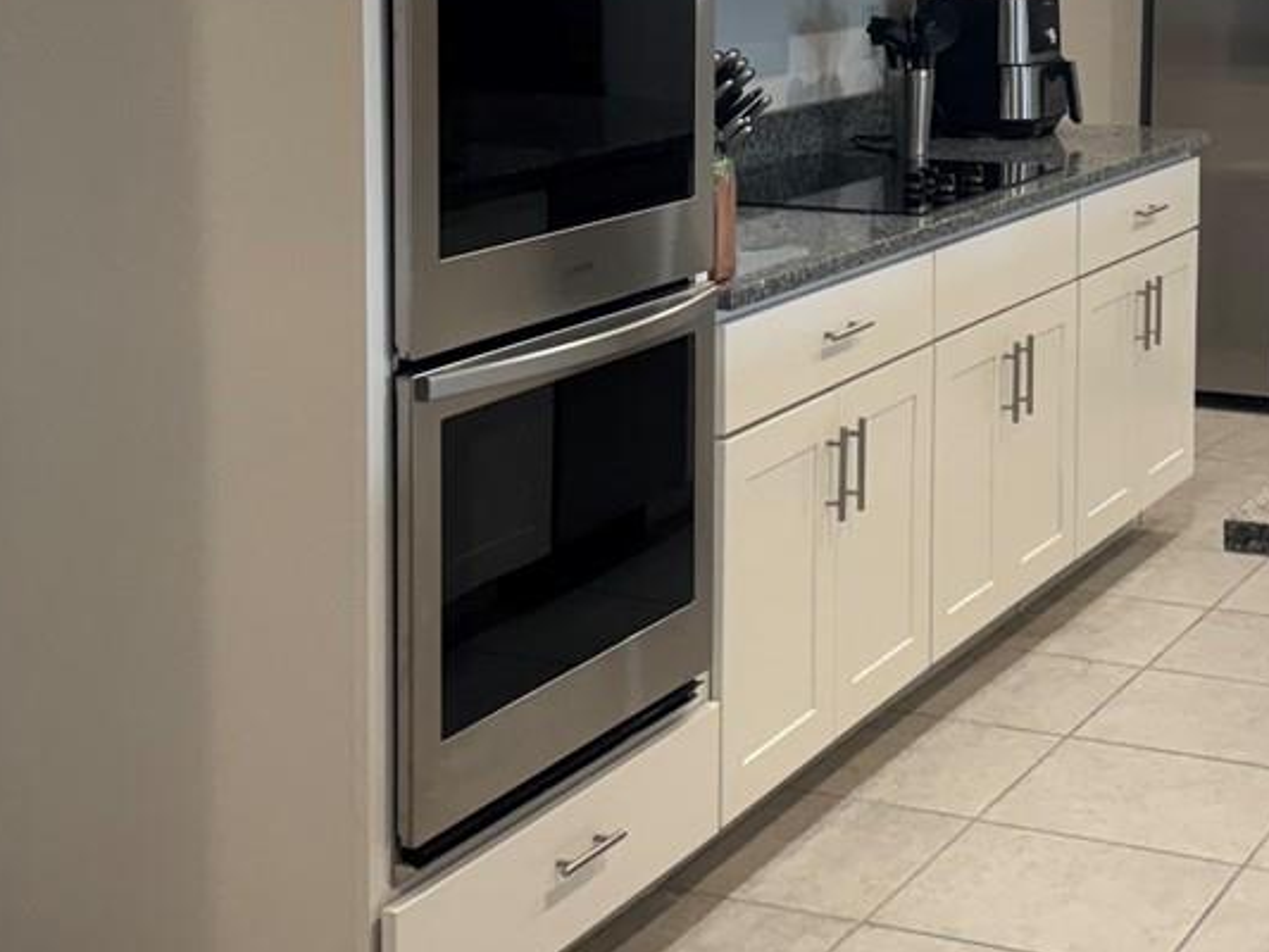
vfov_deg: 20.1
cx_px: 936
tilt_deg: -6.4
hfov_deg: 26.7
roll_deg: -0.4
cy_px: 100
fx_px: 2640
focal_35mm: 72
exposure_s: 1/120
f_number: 1.78
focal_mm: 6.76
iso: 200
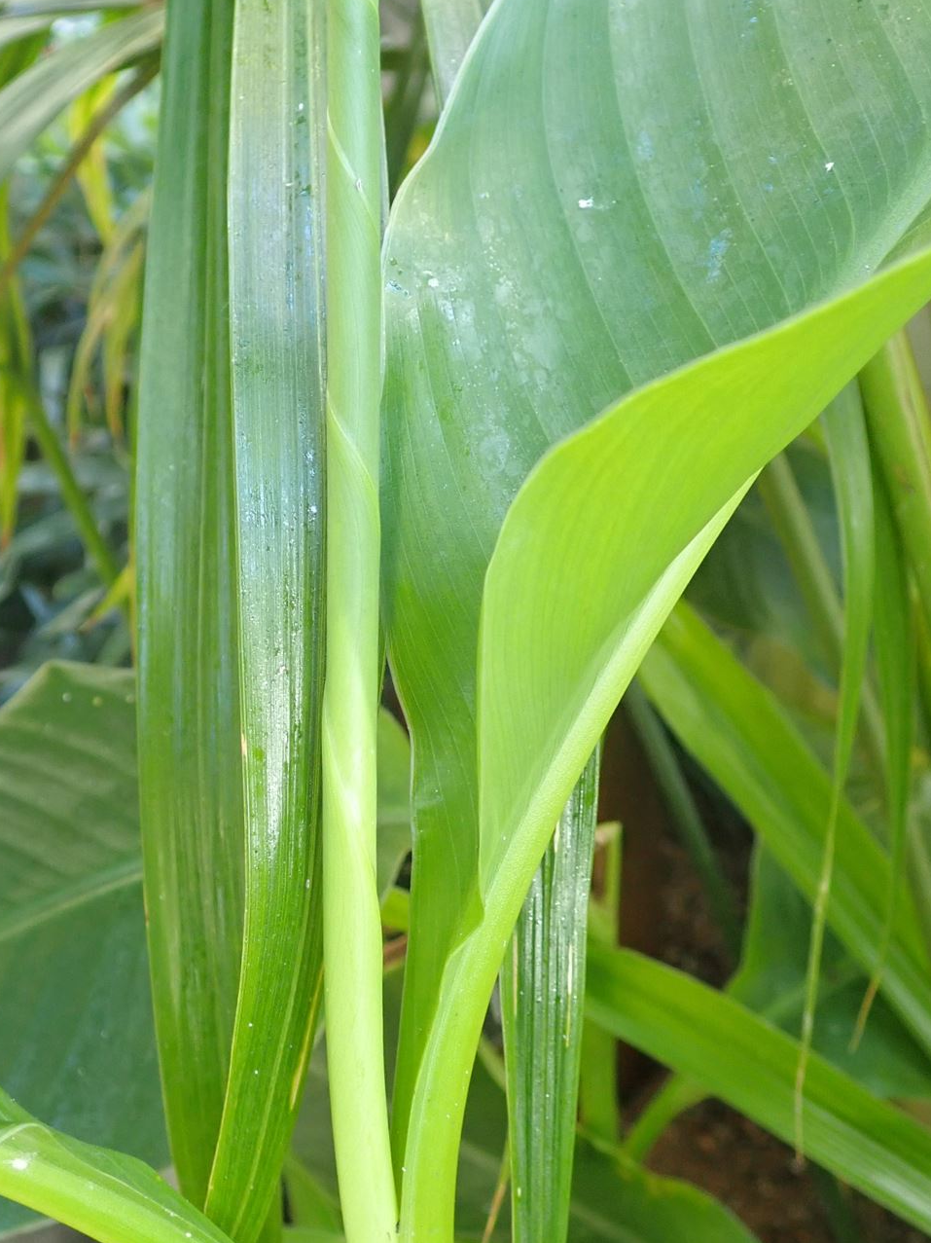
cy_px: 669
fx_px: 1686
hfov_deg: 30.6
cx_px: 312
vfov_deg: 40.4
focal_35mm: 47
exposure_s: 1/50
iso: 250
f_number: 2.3
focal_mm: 5.5
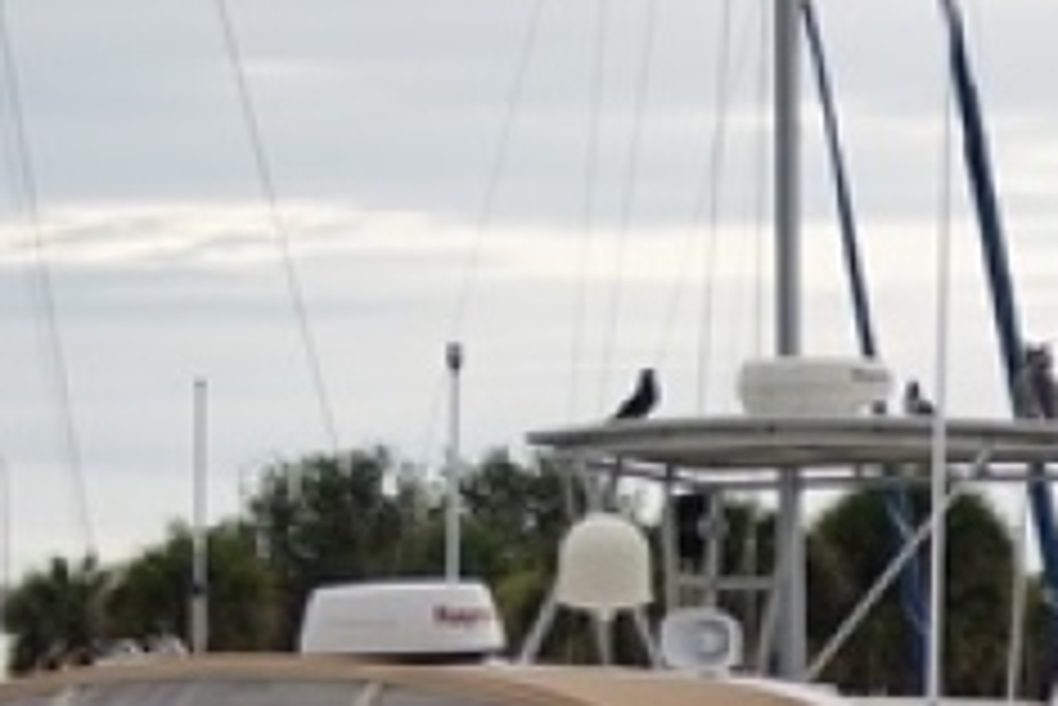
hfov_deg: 4.8
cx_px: 1474
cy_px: 949
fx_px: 12612
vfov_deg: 3.2
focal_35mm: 429
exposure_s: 1/125
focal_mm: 75
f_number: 4.5
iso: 100
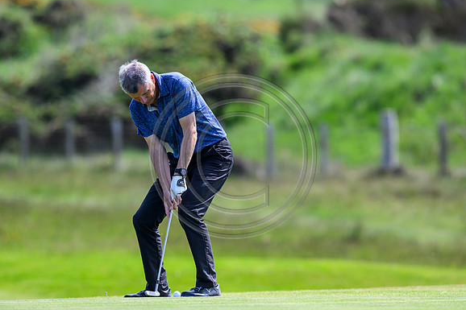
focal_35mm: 480
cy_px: 156
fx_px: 6211
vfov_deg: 2.9
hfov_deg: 4.3
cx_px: 274
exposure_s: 1/2500
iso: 500
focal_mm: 400
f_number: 4
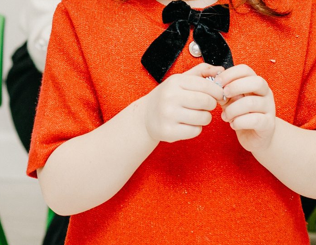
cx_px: 99
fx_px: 2521
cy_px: -29
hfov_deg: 7.2
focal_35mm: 273
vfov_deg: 5.5
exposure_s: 1/160
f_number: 4
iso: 320
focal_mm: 65
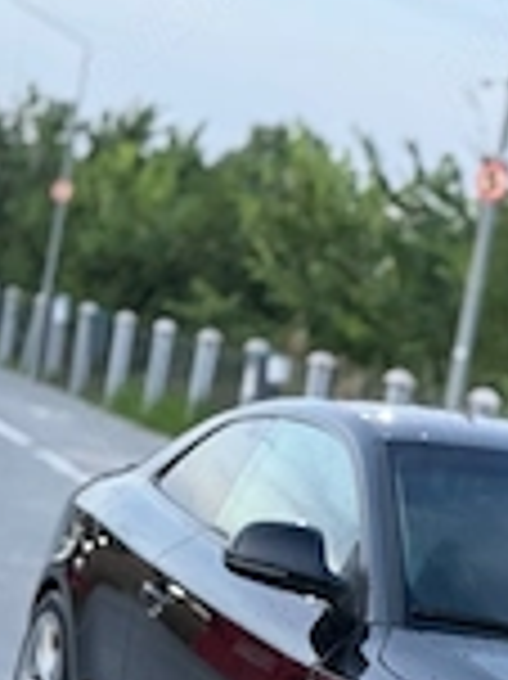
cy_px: 739
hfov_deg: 11.4
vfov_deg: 15.2
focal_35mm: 127
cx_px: 665
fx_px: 2489
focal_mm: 6.76
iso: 200
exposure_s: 1/33
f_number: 1.78
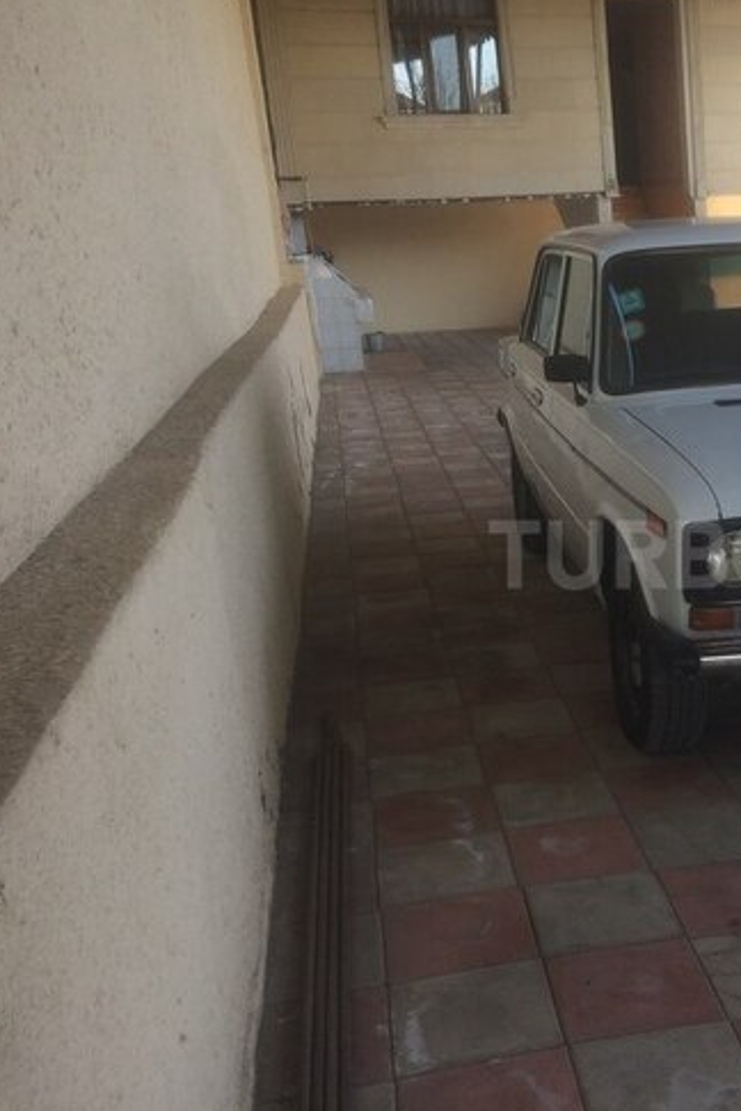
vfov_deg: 47.4
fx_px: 1266
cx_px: 723
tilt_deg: -17.0
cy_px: 554
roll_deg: +1.3
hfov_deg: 30.6
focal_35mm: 41
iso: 32
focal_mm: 4.15
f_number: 2.2
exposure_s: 1/195
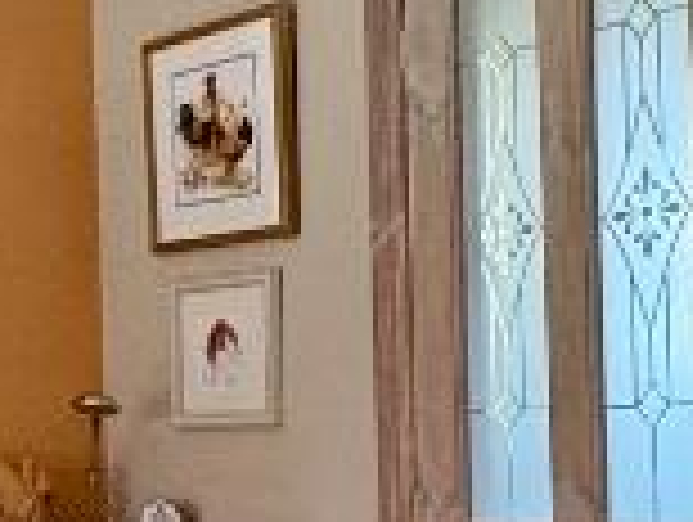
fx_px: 1865
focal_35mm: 93
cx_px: -670
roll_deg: +1.9
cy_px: 464
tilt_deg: +0.7
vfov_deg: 15.8
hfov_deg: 16.4
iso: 640
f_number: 2.2
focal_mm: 2.22
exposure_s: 1/60
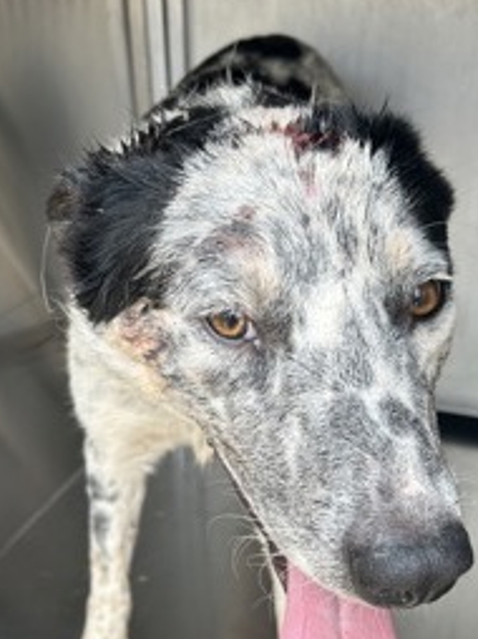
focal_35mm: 43
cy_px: 392
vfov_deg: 43.6
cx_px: 248
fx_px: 793
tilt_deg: -26.6
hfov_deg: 33.5
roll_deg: -0.9
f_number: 1.5
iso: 50
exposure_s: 1/342
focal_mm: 5.7
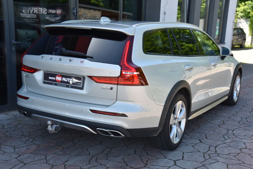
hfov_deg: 42.7
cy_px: 84
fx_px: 323
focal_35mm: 46
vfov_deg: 29.3
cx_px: 126
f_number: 7.1
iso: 500
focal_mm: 46
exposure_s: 1/200
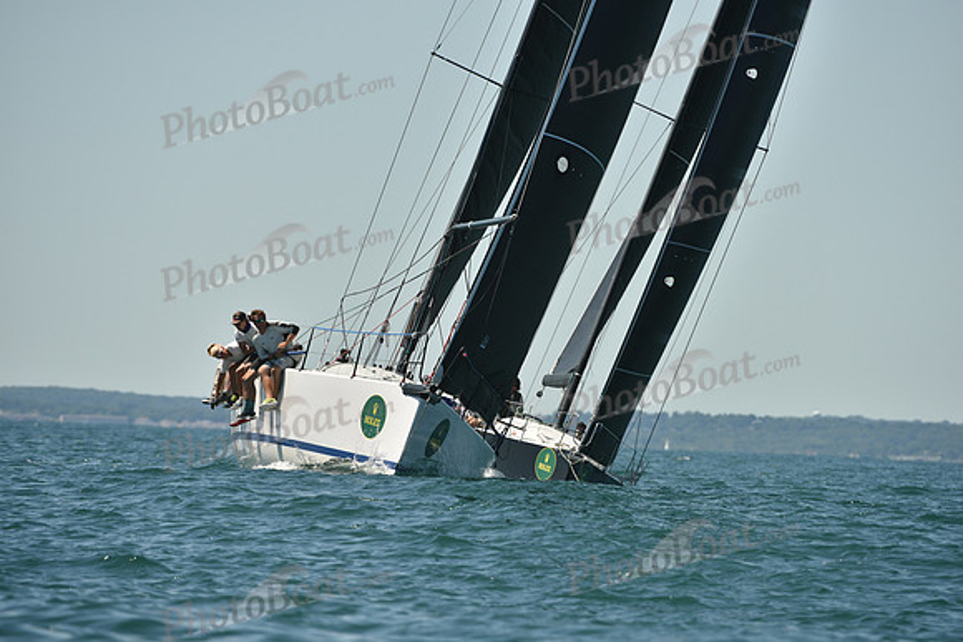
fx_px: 10702
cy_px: 321
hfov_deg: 5.2
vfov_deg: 3.4
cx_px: 482
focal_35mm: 400
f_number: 7.1
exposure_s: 1/1250
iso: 250
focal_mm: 400
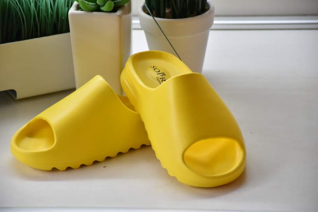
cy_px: 106
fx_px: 1854
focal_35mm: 210
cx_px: 159
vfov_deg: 6.5
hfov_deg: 9.8
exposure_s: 1/80
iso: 1000
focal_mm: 140
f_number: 5.6
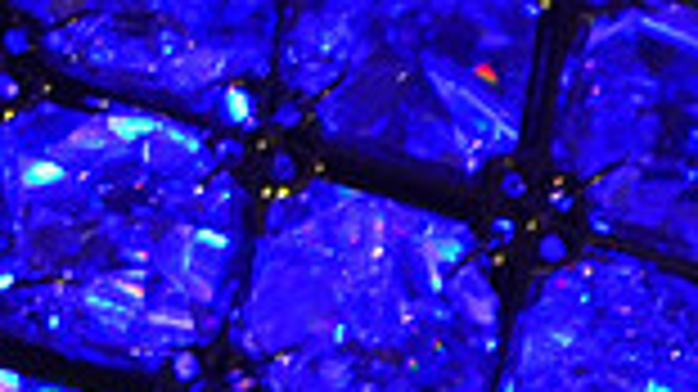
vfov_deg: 0.4
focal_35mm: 3329
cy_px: 903
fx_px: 61582
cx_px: -536
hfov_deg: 0.6
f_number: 5.6
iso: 400
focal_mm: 300
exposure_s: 1/125
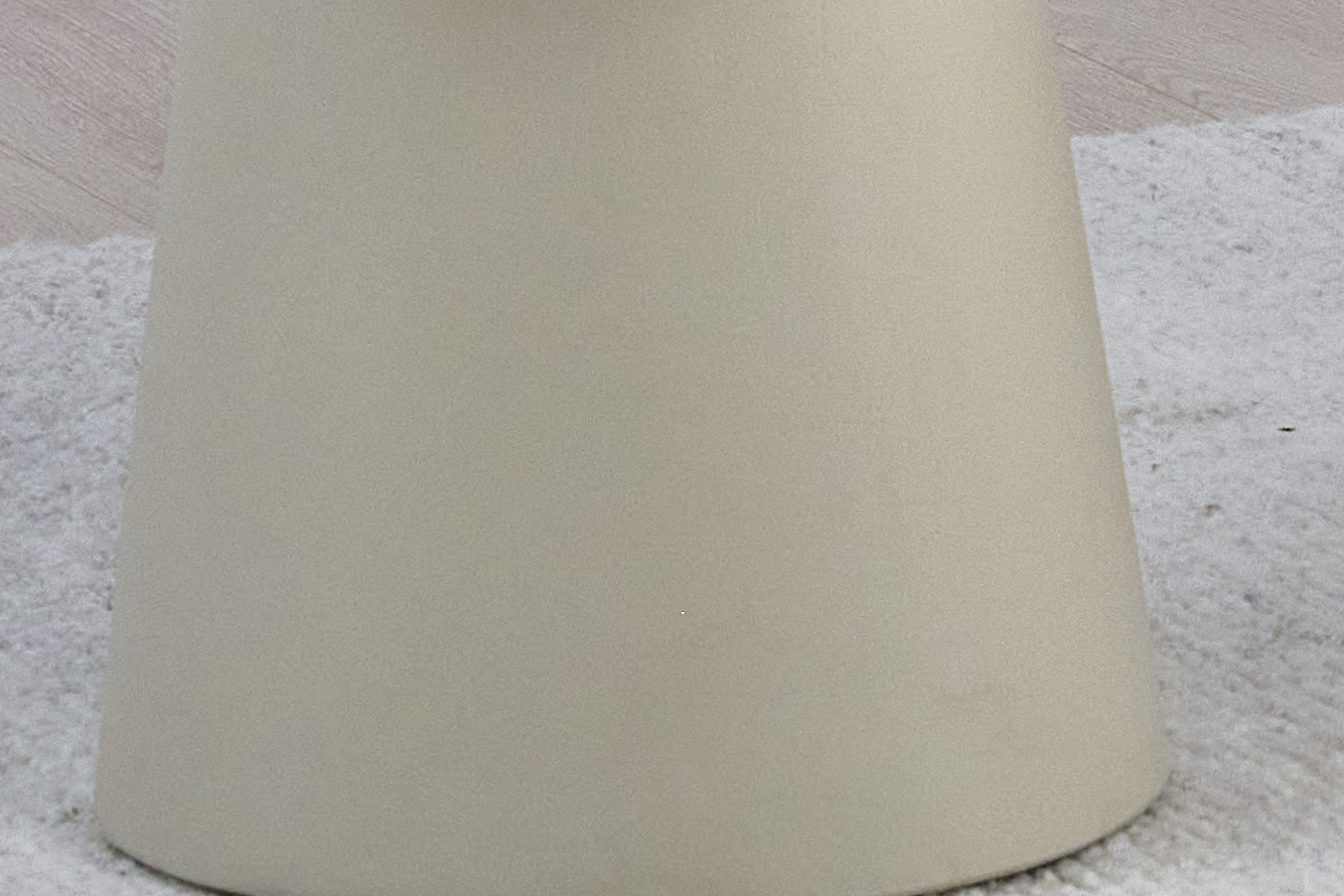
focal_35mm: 427
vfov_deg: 3.2
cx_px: 2240
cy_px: -1674
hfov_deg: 4.8
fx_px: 15940
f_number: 8
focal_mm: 70
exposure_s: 1/250
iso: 500
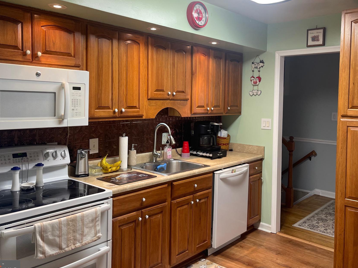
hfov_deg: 56.8
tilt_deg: -4.0
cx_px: 187
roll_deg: -0.4
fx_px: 331
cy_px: 113
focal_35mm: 32
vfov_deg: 44.0
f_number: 1.6
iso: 125
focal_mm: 5.1
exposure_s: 1/120
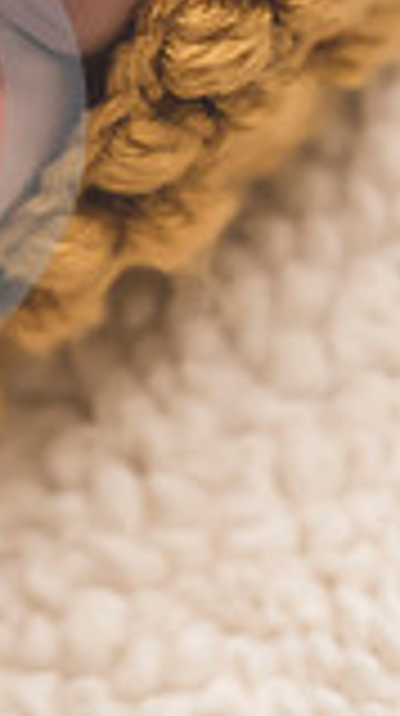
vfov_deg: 11.1
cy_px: -83
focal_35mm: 191
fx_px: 3615
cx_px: -440
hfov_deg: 6.1
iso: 3200
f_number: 2.8
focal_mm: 50
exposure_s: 1/160
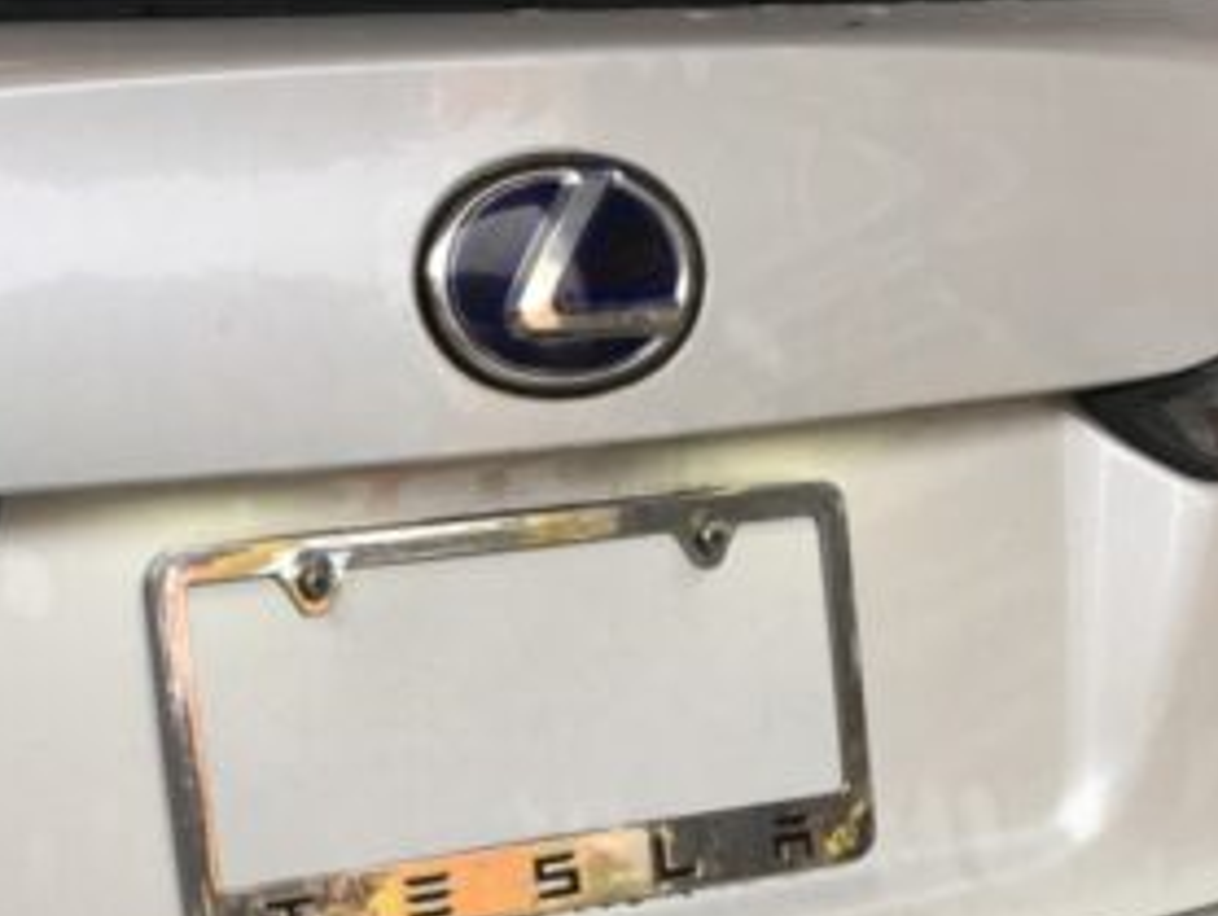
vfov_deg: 19.6
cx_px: 320
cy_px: 931
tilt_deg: -18.7
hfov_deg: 26.3
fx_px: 2571
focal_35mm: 73
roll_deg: +1.2
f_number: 2.2
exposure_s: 1/120
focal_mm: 4.15
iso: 40
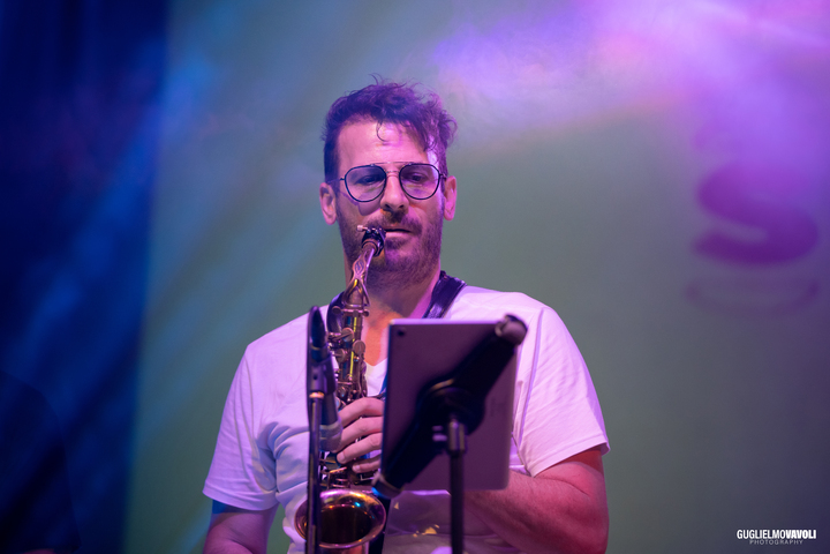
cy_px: 277
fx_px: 3135
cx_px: 415
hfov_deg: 15.1
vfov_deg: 10.1
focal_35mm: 136
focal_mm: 136
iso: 2000
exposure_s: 1/250
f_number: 2.8
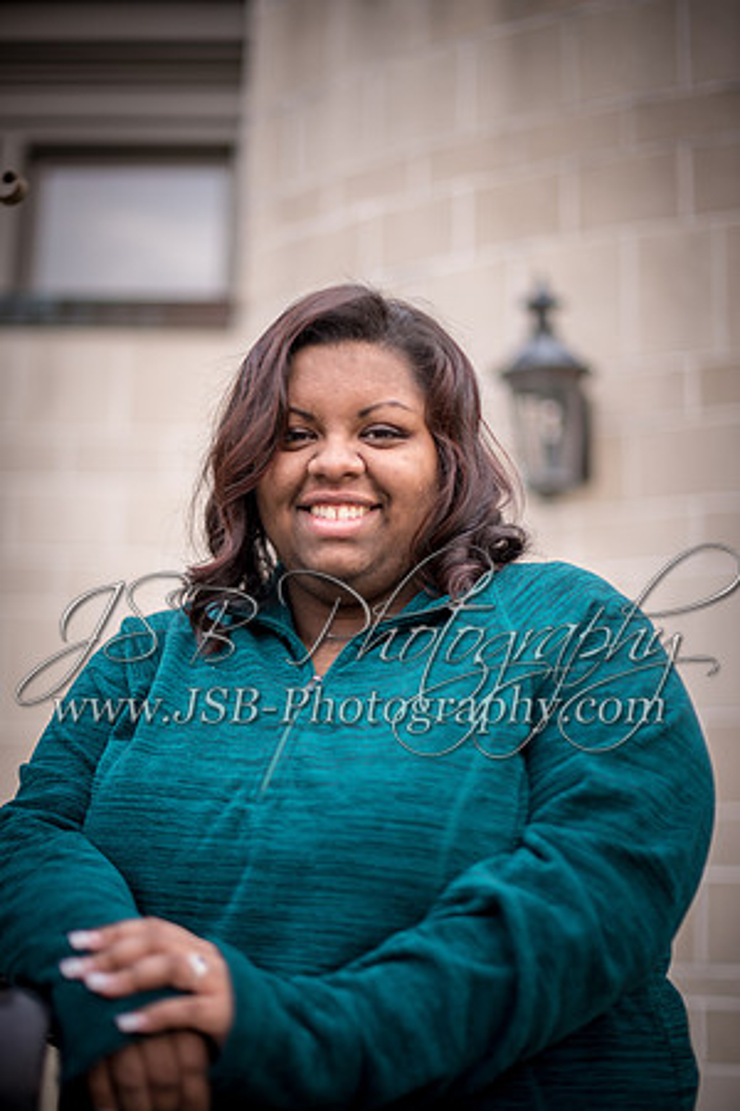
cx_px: 370
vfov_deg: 39.6
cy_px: 556
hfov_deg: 27.0
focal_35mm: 50
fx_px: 1542
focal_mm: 50
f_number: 1.4
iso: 200
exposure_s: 1/100
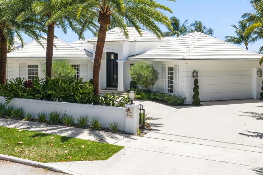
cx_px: 115
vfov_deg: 31.7
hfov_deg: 46.3
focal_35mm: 42
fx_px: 307
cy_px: 61
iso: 100
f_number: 5
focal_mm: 14.45
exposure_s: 1/240
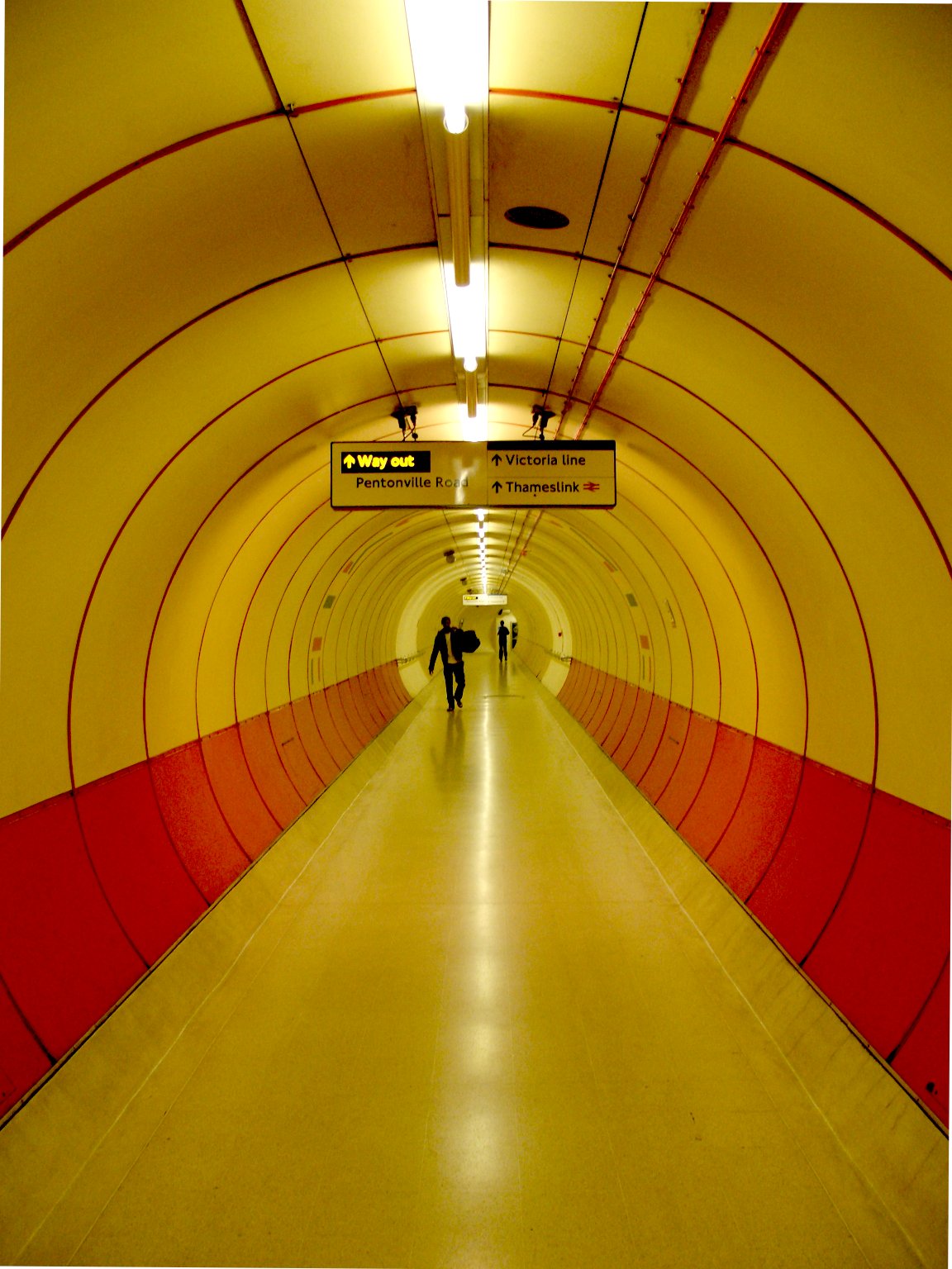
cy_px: 634
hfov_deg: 42.9
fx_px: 1210
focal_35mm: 33
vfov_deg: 55.4
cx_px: 476
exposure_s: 1/40
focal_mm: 7.1
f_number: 2.8
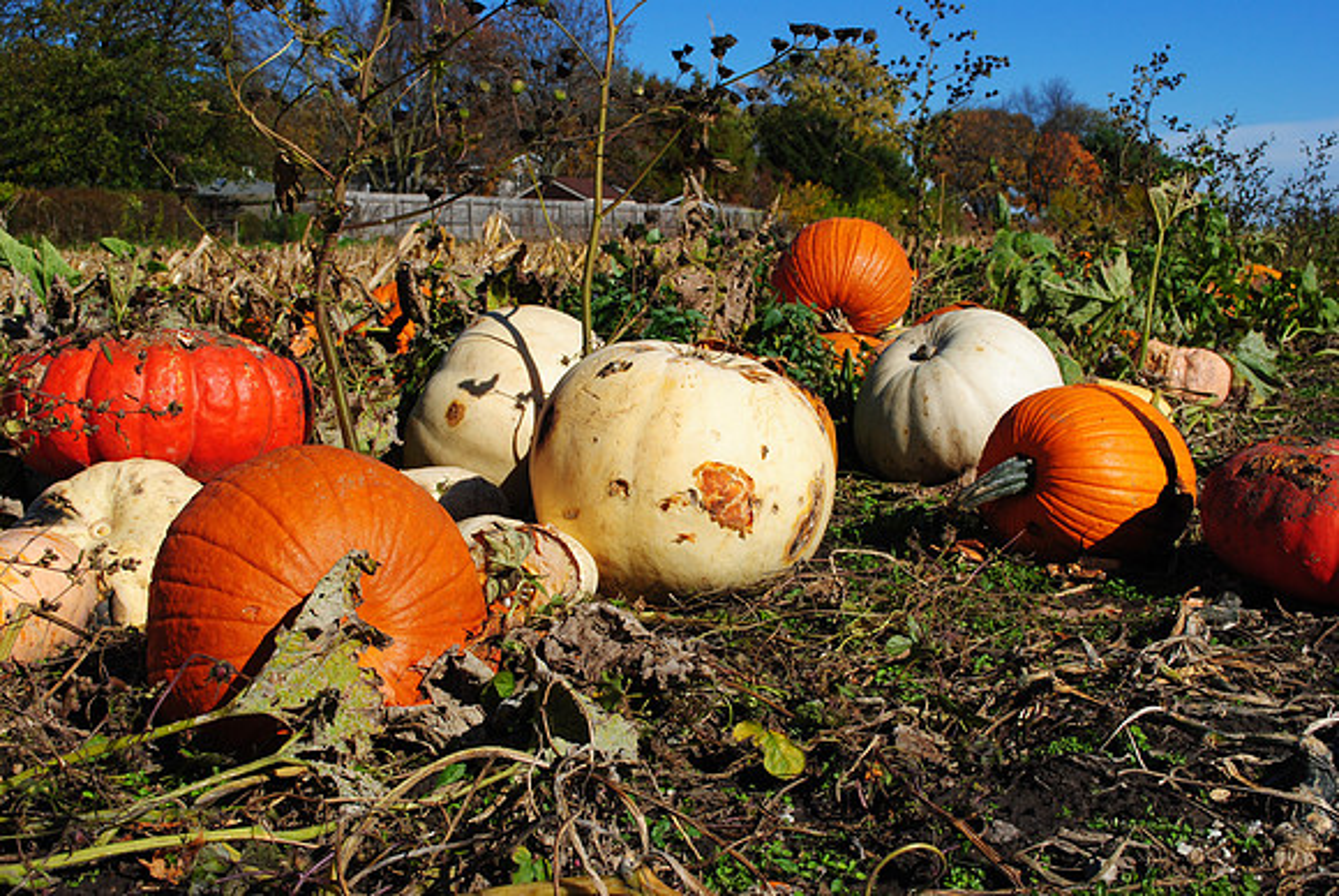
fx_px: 1787
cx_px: 670
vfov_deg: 28.1
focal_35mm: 48
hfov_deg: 41.1
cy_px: 448
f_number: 10
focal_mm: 32
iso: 100
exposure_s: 1/250
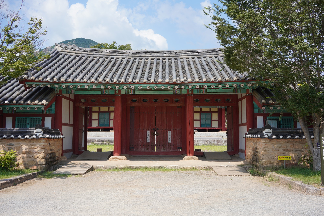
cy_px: 108
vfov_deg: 37.9
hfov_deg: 54.4
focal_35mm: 35
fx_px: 315
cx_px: 162
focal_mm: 35
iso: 100
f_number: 11
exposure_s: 1/100
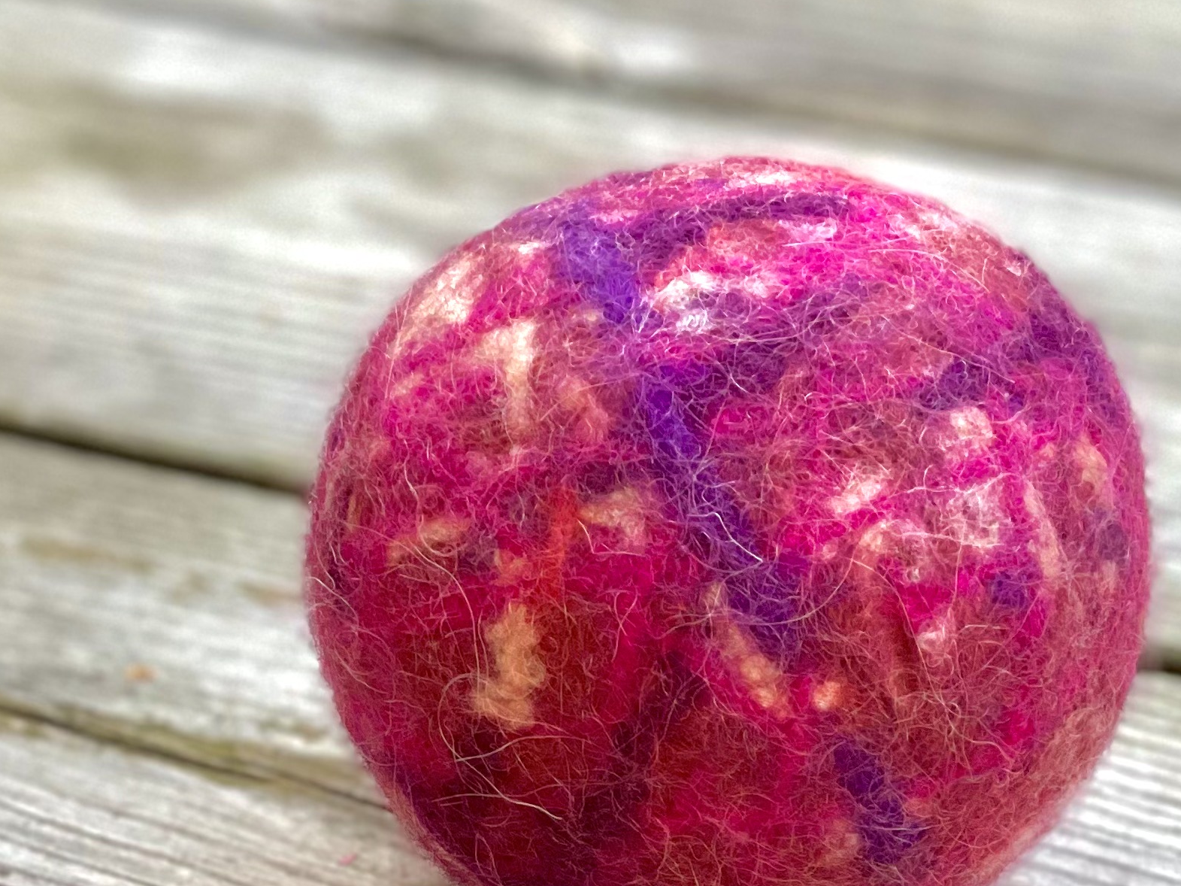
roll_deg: -0.4
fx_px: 3446
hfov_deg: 19.4
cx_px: 711
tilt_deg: -30.5
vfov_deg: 14.6
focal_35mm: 101
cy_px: 563
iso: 125
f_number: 2.2
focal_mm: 7.5
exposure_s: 1/121
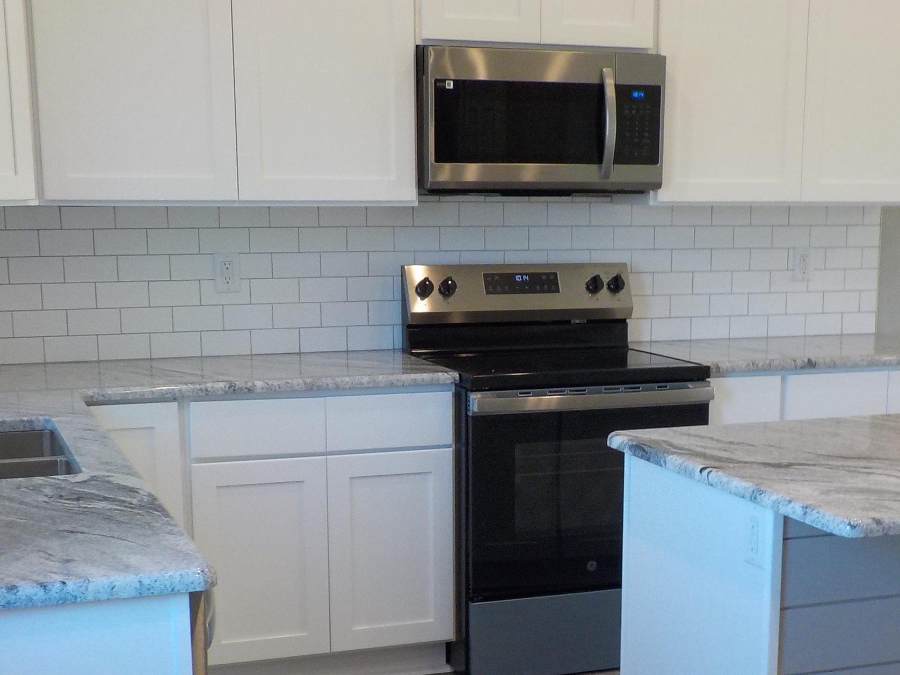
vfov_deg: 26.3
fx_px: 1430
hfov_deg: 34.8
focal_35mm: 55
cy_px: 479
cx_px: 529
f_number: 3.3
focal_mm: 4.1
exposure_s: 1/30
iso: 140
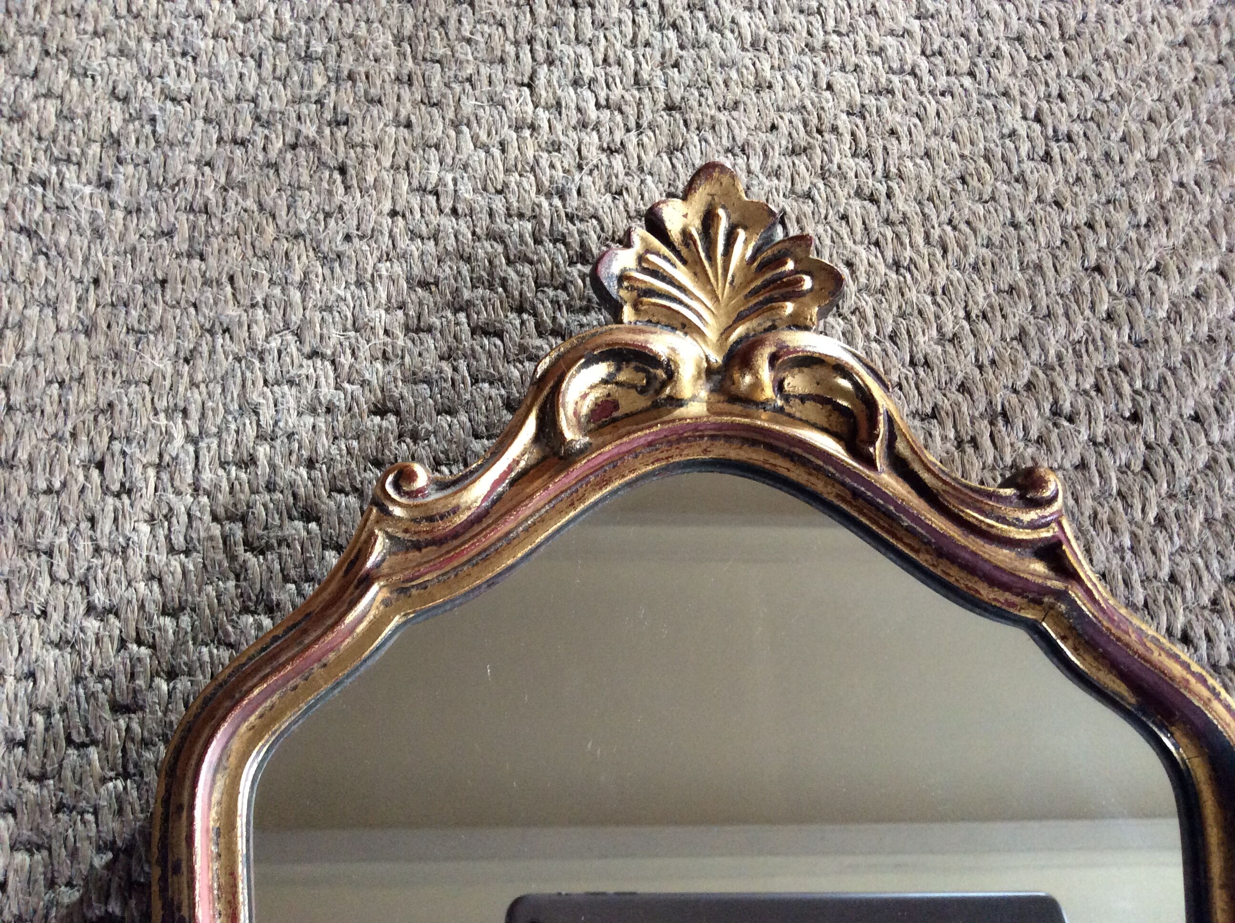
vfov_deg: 44.1
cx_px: 618
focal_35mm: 32
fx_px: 1140
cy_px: 462
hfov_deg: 56.9
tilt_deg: -66.6
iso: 160
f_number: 2.4
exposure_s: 1/25
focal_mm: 3.3
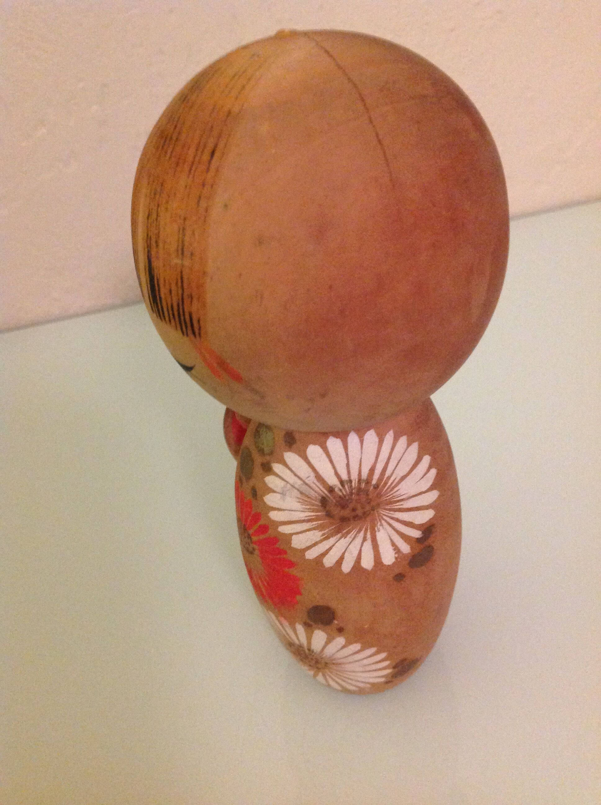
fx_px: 812
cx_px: 300
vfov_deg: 52.7
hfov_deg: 40.6
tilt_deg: -34.8
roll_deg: +9.8
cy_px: 402
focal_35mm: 35
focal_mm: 4.28
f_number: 2.4
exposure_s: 1/17
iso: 500
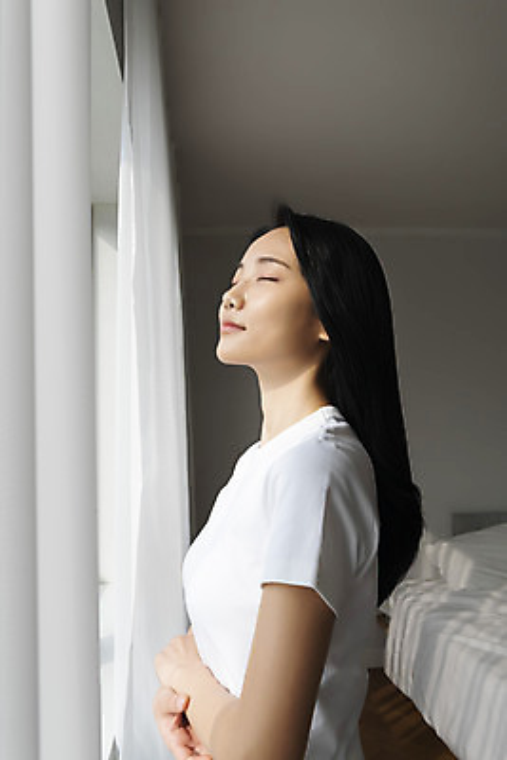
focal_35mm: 26
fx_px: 549
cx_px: 254
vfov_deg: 69.4
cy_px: 380
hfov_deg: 49.6
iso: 400
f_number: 8
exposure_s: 1/320
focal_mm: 26
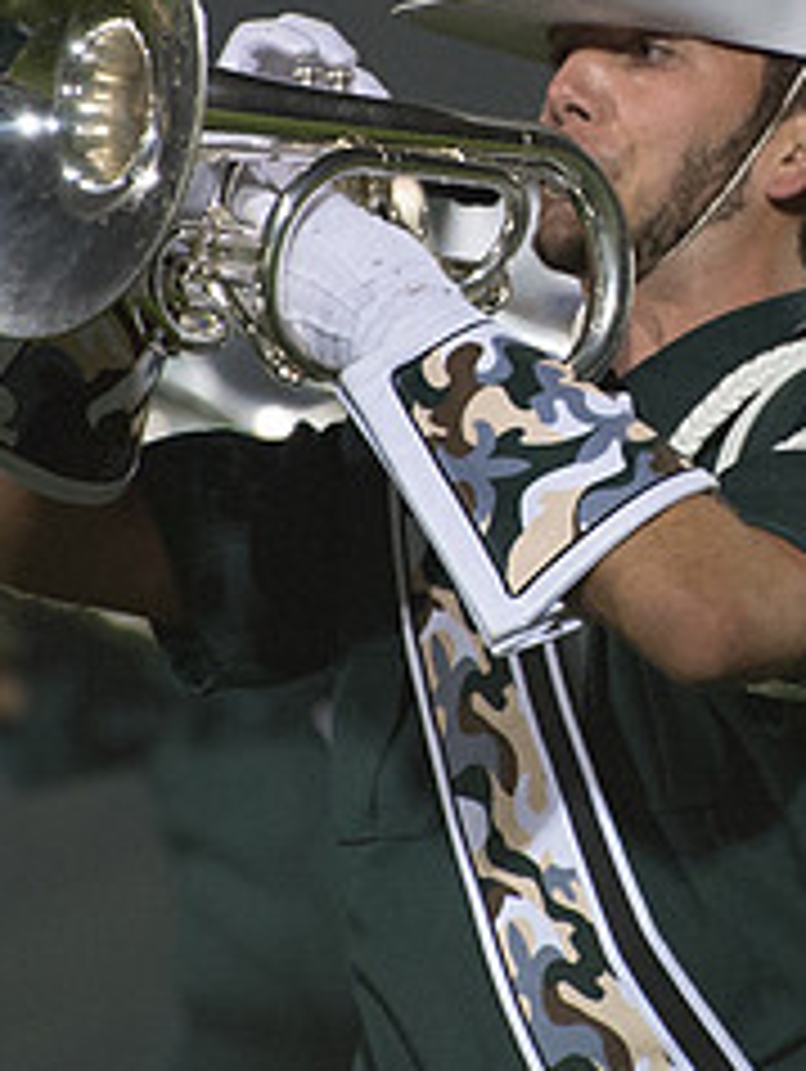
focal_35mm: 936
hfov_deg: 1.6
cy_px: 172
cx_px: 779
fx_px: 29007
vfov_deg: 2.1
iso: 3200
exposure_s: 1/160
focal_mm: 240
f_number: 5.3
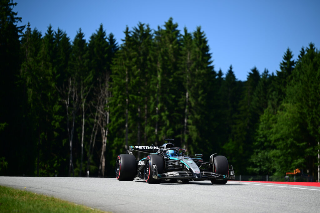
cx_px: 160
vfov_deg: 8.6
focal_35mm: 160
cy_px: 106
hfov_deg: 12.8
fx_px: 1422
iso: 100
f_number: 2.8
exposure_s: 1/2000
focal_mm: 160
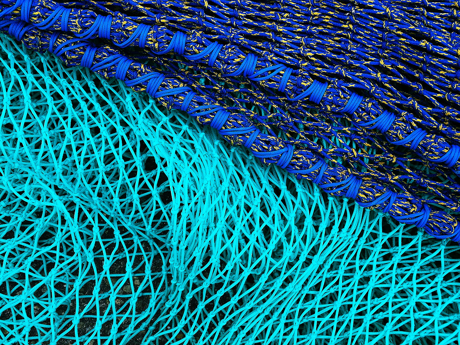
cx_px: 230
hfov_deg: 38.9
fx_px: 651
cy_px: 172
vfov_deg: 29.7
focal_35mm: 49
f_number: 3.6
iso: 80
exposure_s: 1/350
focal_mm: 10.6
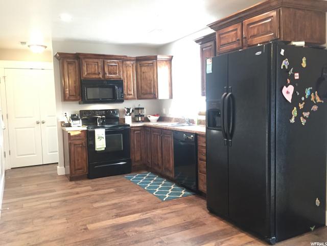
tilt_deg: -5.1
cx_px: 164
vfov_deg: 48.2
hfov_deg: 61.7
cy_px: 123
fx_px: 274
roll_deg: +0.9
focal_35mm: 29
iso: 200
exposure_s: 1/30
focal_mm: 4.15
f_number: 2.2
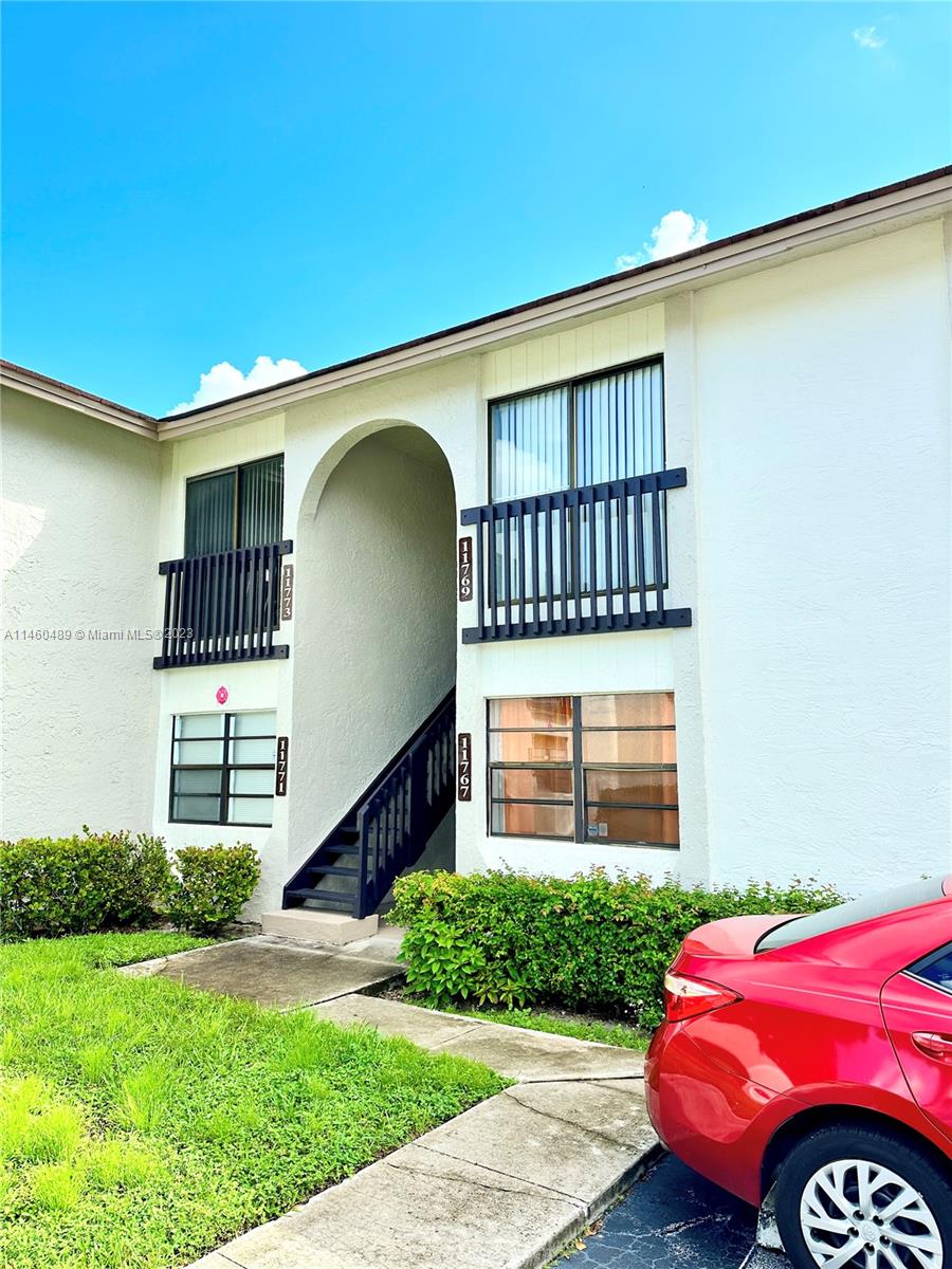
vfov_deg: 71.6
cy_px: 634
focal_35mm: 24
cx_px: 476
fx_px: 880
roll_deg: -0.9
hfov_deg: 56.8
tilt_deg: +7.3
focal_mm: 6.86
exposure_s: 1/2469
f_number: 1.78
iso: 80
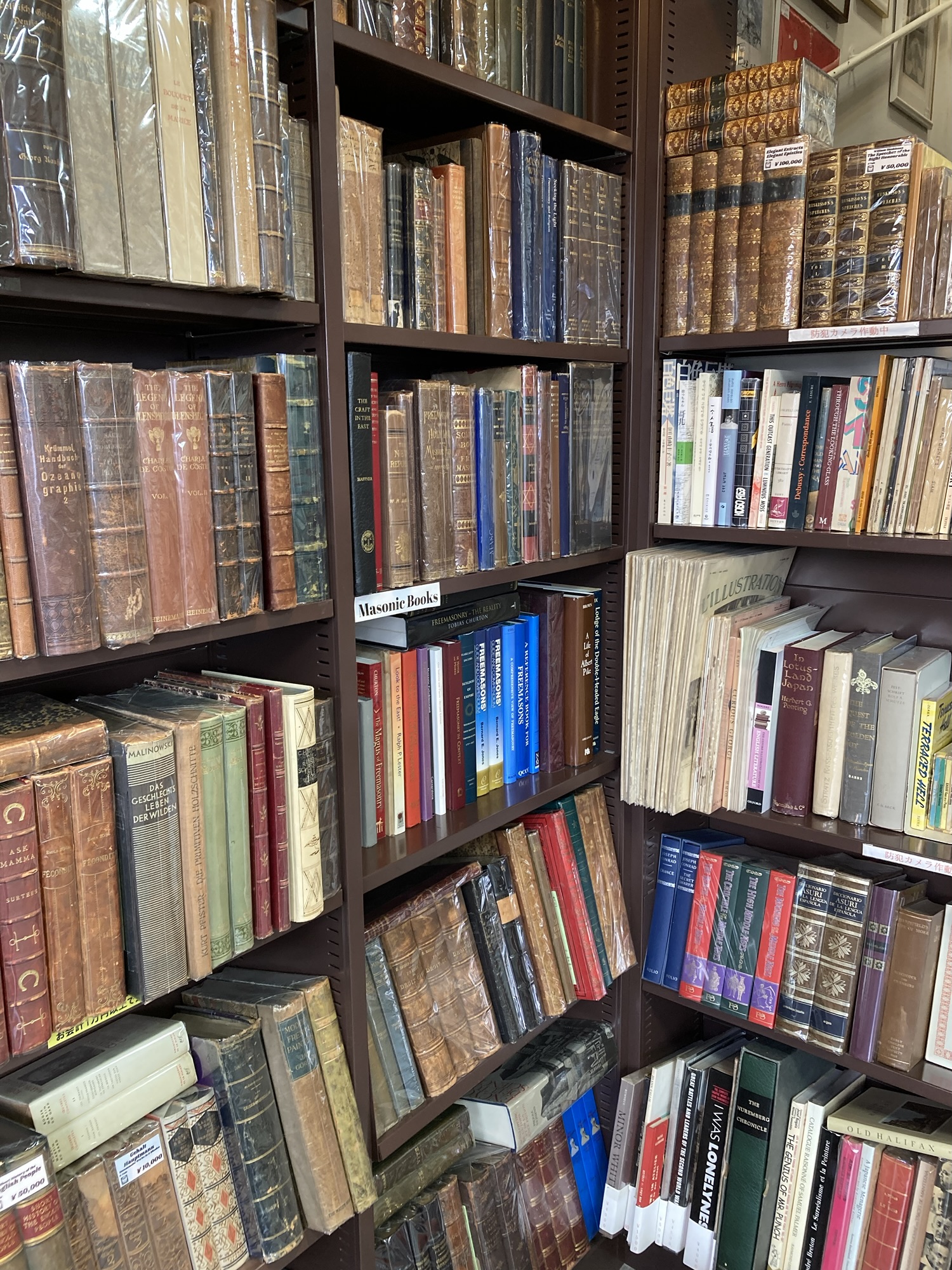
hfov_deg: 49.7
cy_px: 635
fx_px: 1027
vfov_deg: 63.4
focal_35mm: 28
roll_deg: +0.6
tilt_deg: -10.2
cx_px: 476
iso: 100
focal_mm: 3.99
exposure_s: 1/50
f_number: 1.8
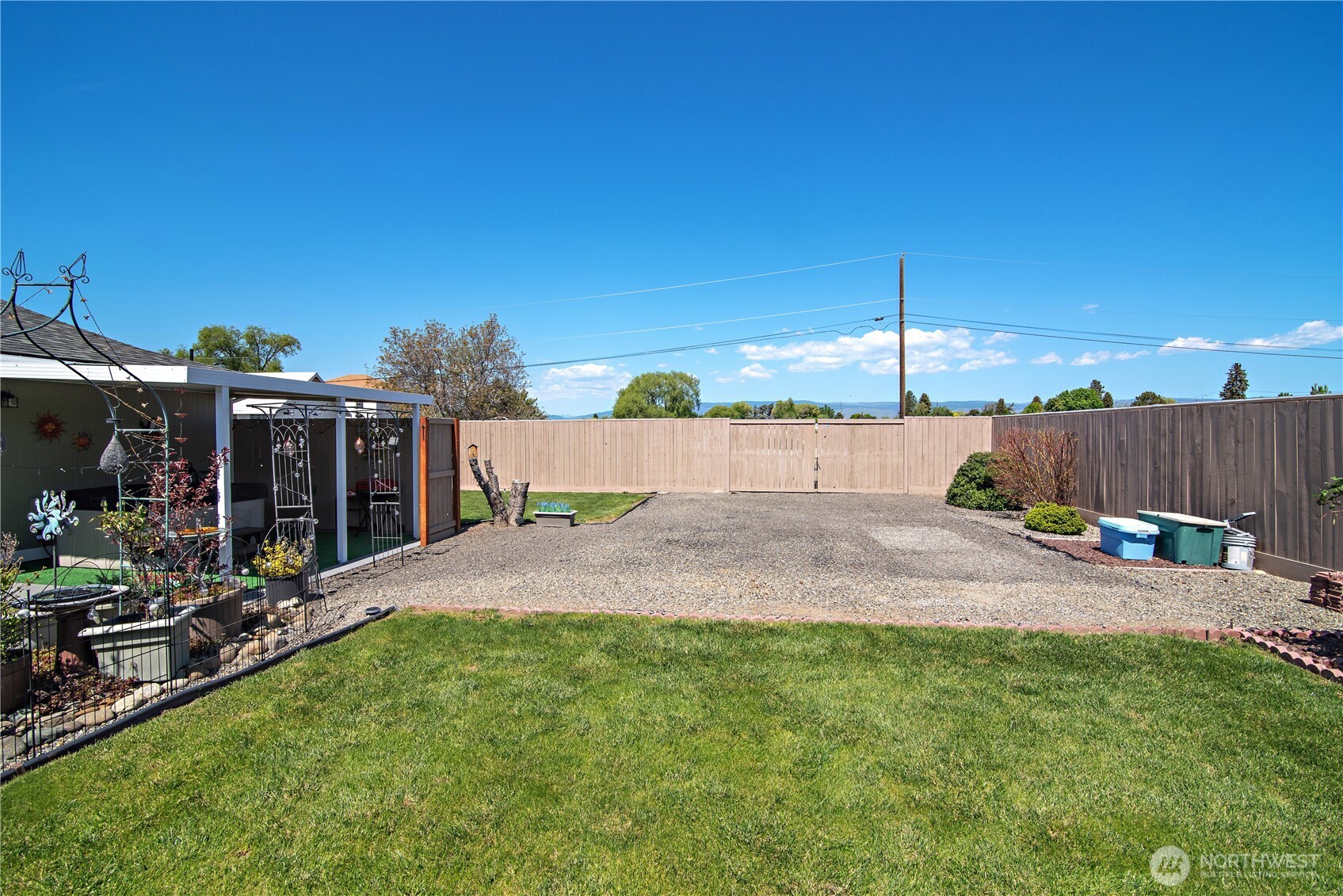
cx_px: 672
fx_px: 597
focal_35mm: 16
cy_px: 448
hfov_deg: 96.7
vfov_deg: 73.8
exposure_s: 1/200
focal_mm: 16
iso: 200
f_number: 14
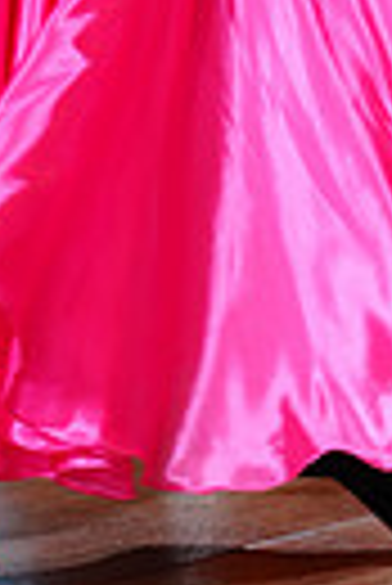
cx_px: 56
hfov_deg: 2.3
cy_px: -518
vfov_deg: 3.4
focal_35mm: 602
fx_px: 9806
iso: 1000
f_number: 2.8
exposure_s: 1/400
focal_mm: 135
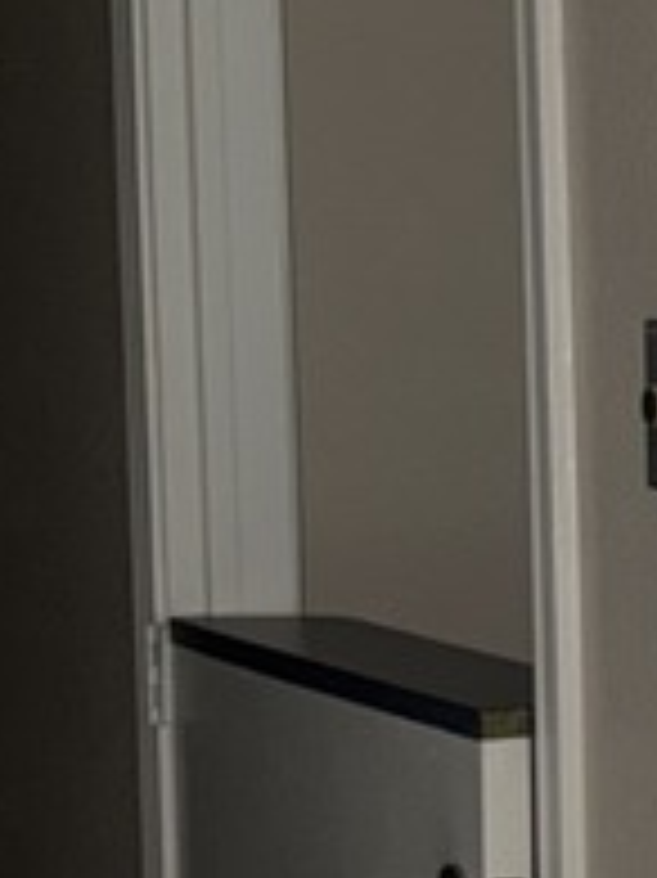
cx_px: 1431
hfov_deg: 10.1
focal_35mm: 133
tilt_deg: -6.2
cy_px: 720
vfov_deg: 14.7
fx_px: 3369
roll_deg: -0.1
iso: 100
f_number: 1.78
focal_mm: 6.76
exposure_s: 1/22
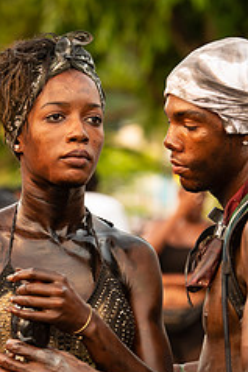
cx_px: 83
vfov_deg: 9.4
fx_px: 2256
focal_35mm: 218
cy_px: 282
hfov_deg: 6.3
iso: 1250
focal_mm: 116
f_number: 5
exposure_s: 1/200
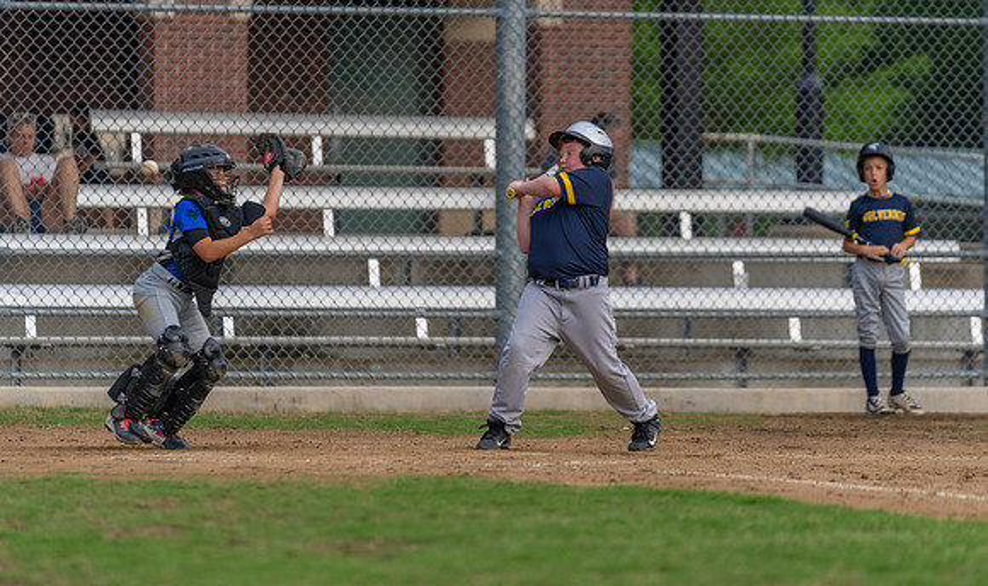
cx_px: 550
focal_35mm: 230
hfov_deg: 9.2
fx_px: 6115
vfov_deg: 5.5
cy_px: 219
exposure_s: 1/1000
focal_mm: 200
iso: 1000
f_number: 2.8
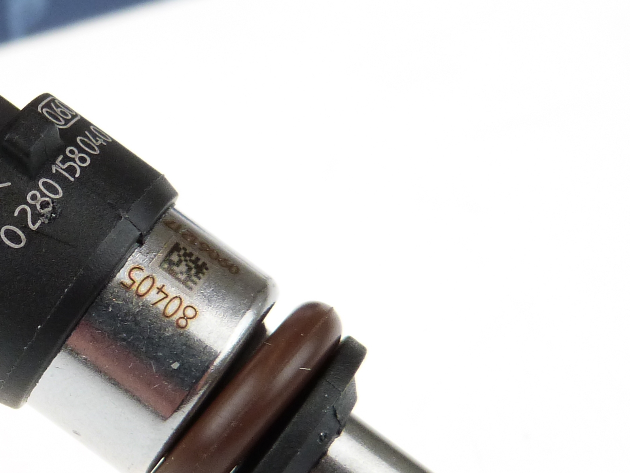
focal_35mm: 118
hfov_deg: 16.4
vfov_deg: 12.6
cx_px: 37
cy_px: 288
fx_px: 2148
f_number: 3.2
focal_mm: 8.5
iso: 200
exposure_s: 1/200
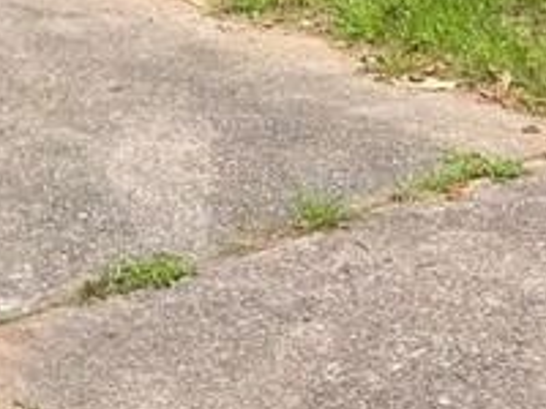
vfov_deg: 11.4
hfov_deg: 16.0
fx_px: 1861
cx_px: -131
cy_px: -404
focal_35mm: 118
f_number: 1.8
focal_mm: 5.4
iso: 80
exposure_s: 1/2296
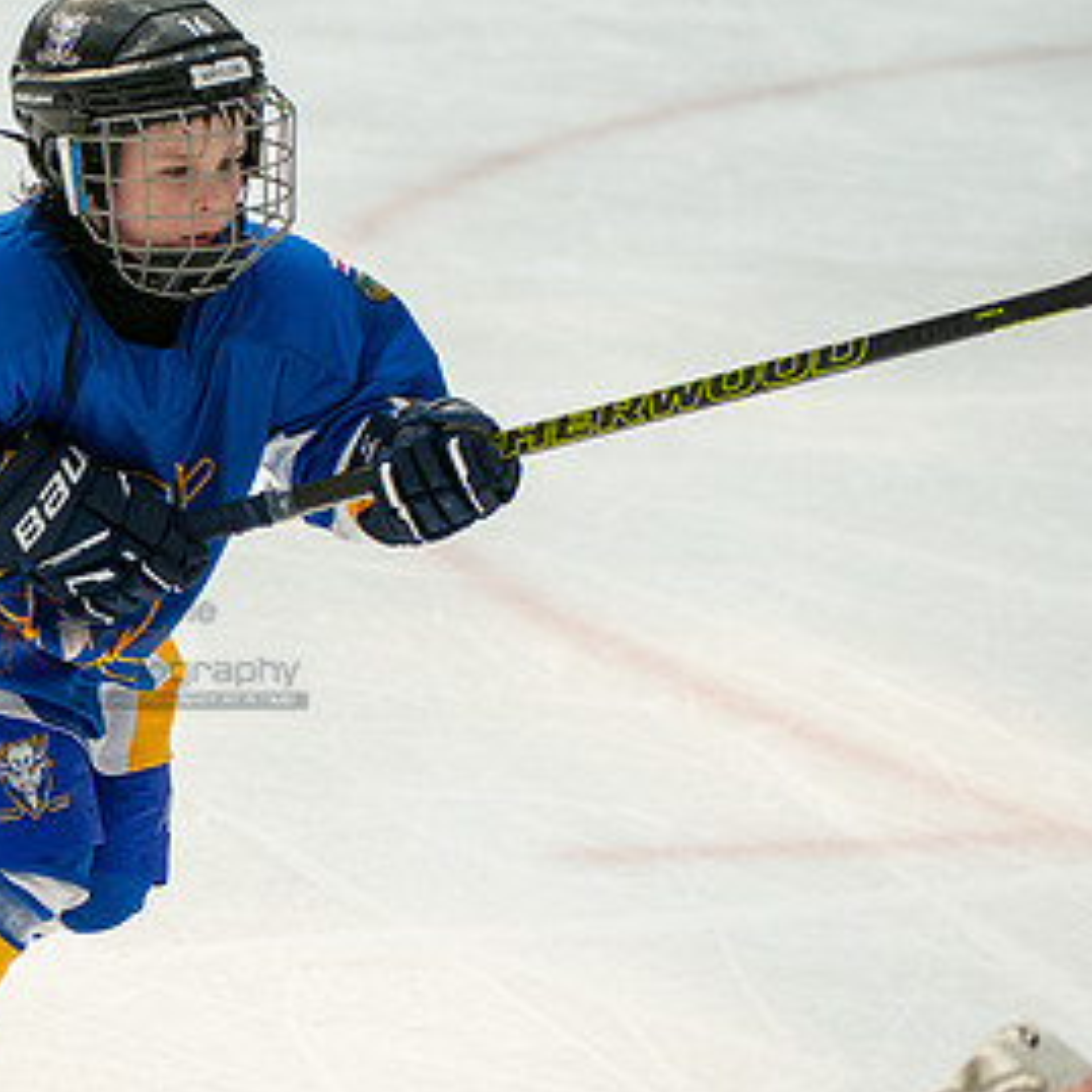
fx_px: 9351
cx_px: -85
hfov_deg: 6.7
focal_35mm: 262
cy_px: 647
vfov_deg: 6.7
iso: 1600
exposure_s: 1/2000
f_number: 3.5
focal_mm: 120
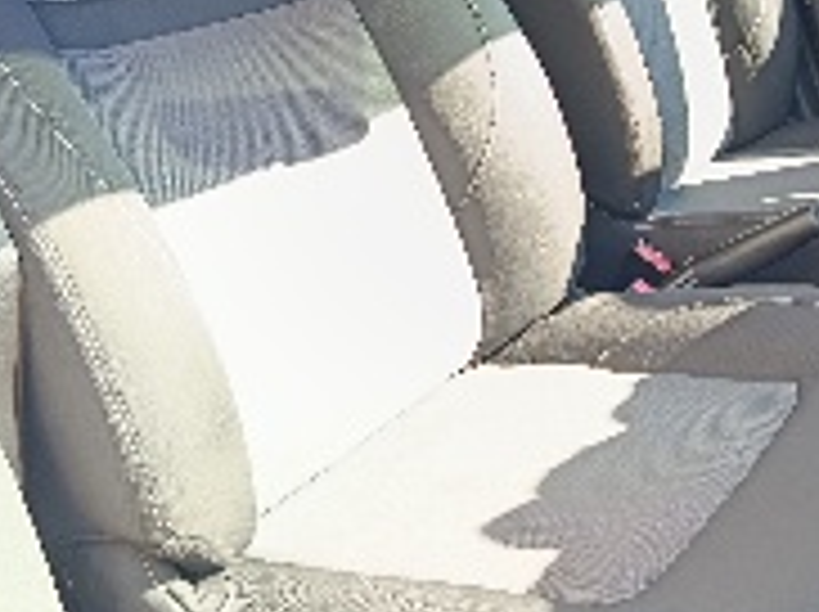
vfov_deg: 25.7
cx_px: 590
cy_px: 68
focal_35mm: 55
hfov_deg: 34.4
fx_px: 1300
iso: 228
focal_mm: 5.24
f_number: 1.7
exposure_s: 1/100
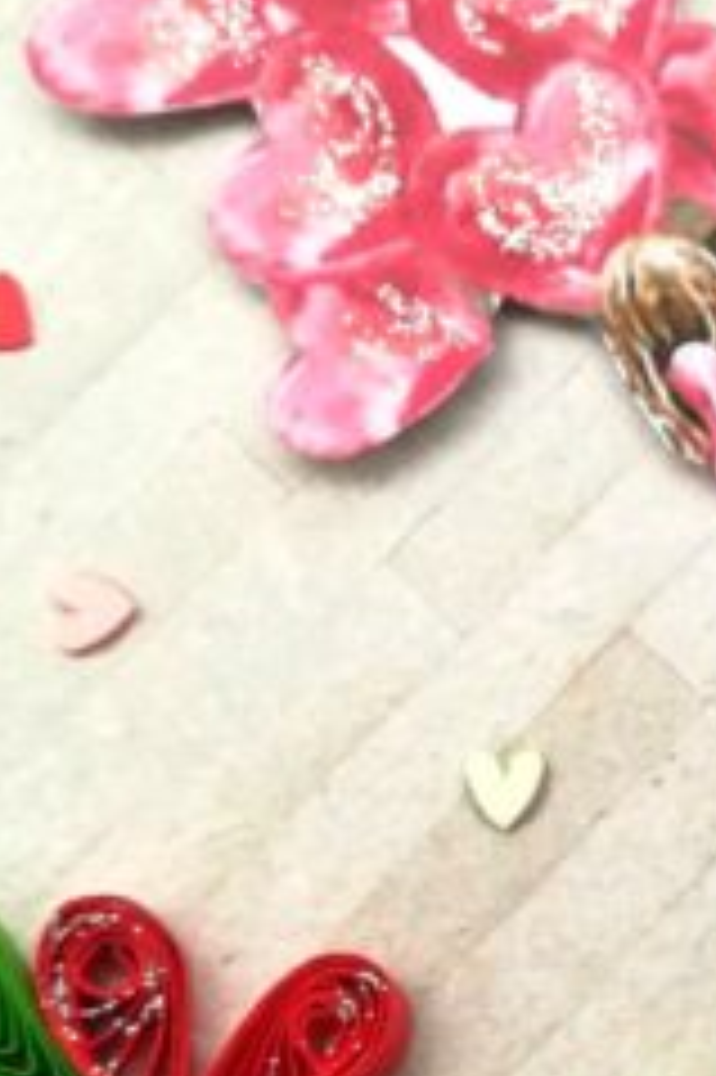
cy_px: 612
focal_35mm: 68
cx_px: 766
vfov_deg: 29.6
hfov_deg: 19.3
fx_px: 2031
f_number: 2.2
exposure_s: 1/102
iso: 50
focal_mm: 3.83
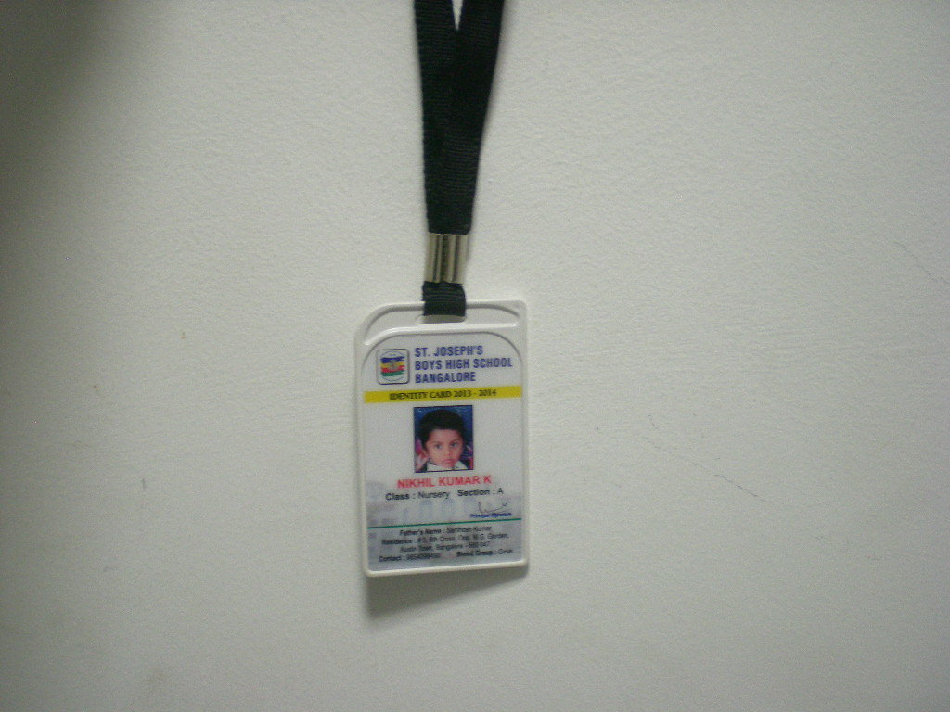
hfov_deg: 49.0
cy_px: 356
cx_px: 475
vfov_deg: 37.7
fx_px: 1043
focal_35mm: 38
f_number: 3.1
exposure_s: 1/32.8
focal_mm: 6.3
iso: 200
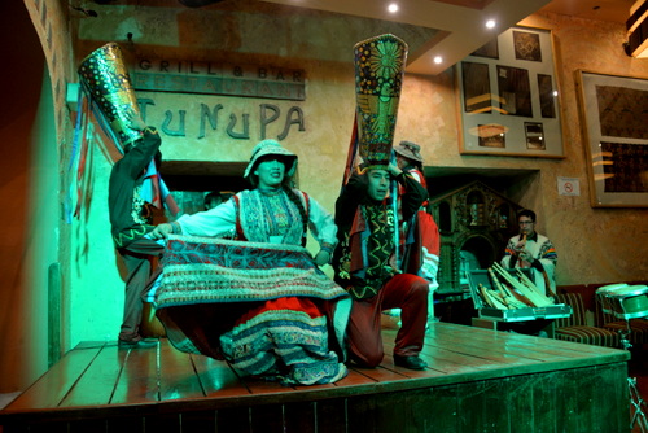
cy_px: 216
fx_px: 504
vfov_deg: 46.5
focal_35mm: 28
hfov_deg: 65.4
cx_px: 324
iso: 720
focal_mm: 28
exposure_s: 1/60
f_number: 4
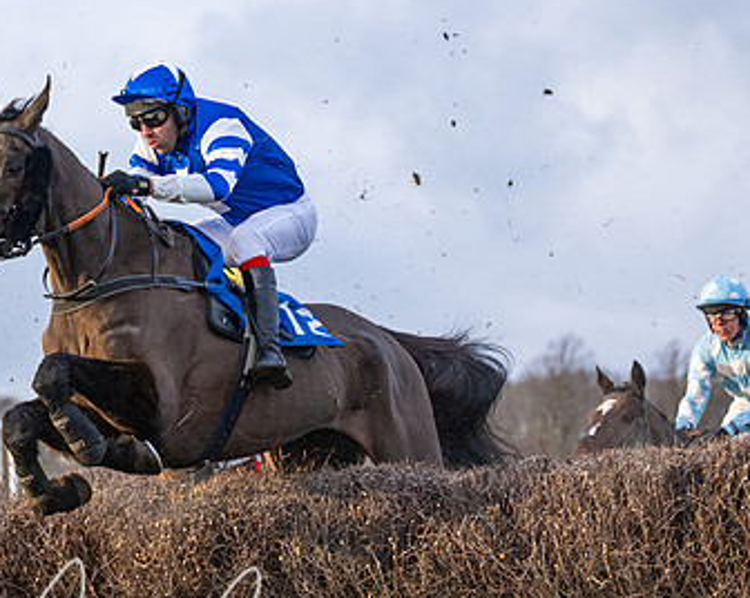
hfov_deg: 10.9
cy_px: 391
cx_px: 316
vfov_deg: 8.7
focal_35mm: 177
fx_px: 3924
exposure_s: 1/2500
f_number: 2.8
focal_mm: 70
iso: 800
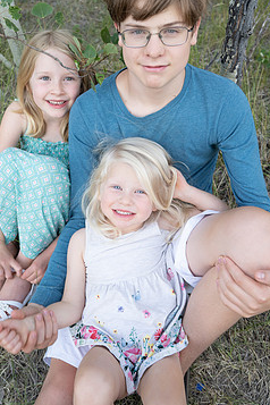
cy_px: 178
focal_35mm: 34
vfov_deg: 55.6
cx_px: 125
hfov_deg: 38.9
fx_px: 382
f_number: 4
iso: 320
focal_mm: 27
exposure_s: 1/160
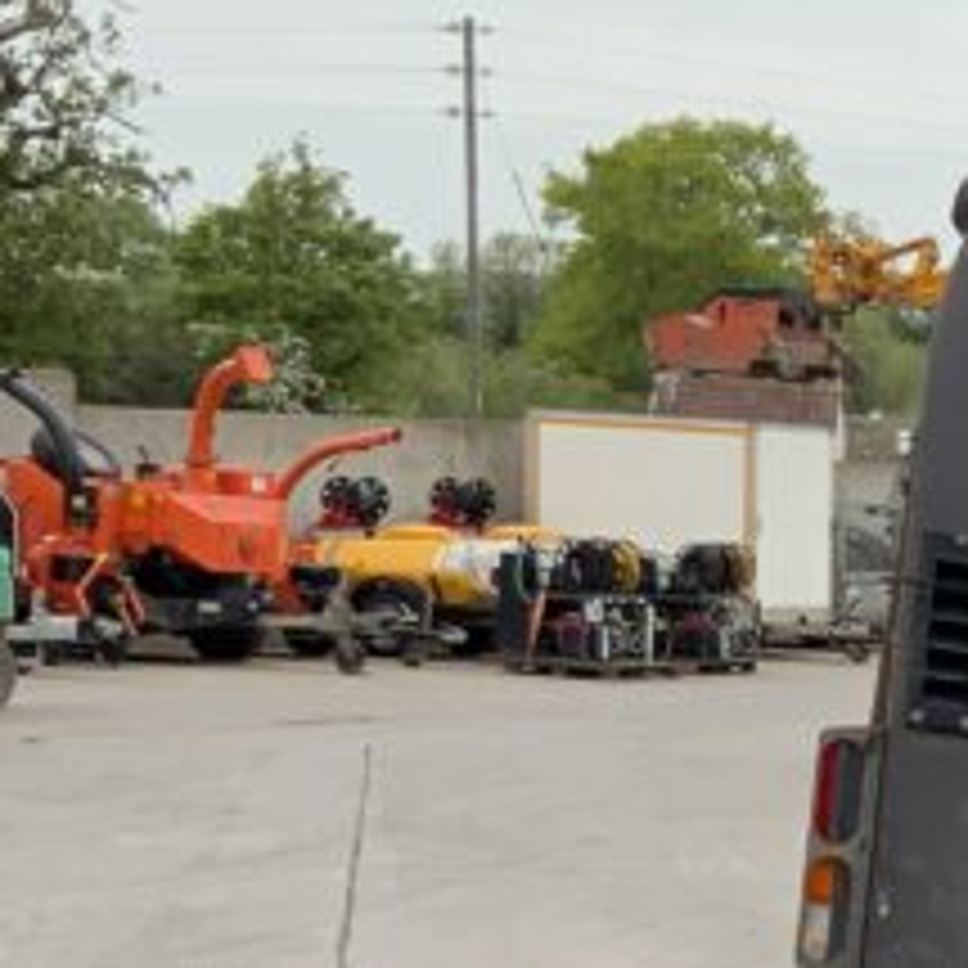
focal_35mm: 122
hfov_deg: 12.3
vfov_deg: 14.0
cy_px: 1031
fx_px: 3860
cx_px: 2053
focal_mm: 3
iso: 16
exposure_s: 1/580
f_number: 1.8
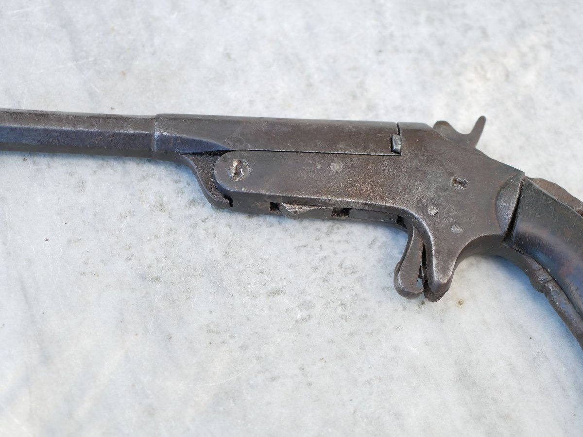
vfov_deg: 24.4
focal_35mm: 60
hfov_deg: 32.2
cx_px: 292
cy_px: 218
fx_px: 1011
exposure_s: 1/125
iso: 320
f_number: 3.5
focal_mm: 30
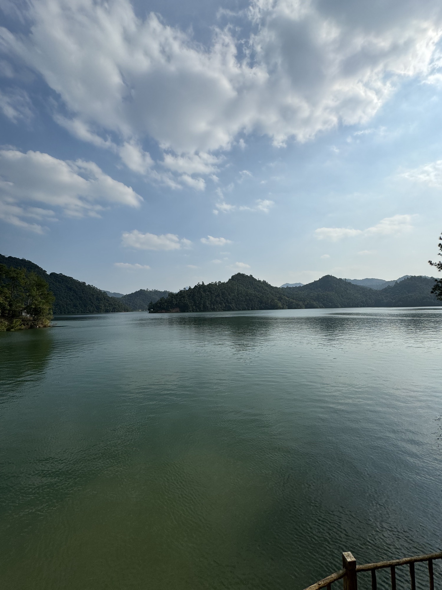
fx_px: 238
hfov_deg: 85.7
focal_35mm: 14
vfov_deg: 102.1
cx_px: 221
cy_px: 295
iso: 50
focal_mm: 2.22
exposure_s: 1/4630
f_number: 2.2
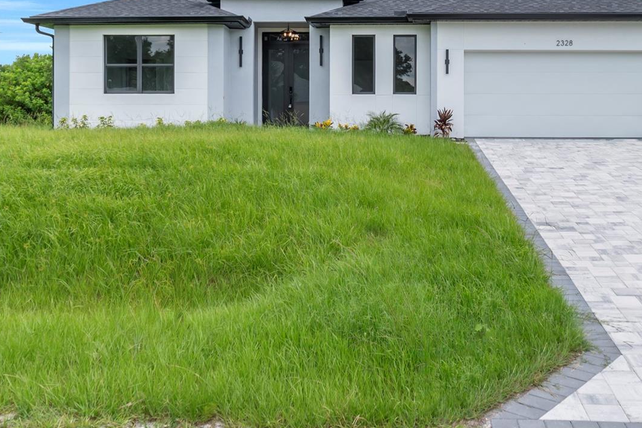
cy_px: 123
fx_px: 802
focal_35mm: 45
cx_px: 367
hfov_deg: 43.5
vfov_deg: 29.5
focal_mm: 20
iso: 100
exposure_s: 1/250
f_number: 8
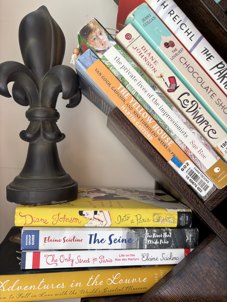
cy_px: 151
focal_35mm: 26
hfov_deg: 53.1
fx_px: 227
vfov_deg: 67.3
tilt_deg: -3.2
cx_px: 114
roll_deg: -3.4
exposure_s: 1/121
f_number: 1.6
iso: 50
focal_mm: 5.96
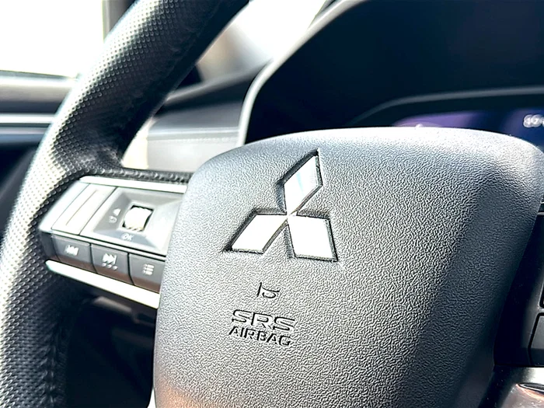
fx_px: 566
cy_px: 204
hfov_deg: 51.4
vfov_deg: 39.7
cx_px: 272
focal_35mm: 36
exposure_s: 1/349
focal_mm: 6.86
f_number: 1.78
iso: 80
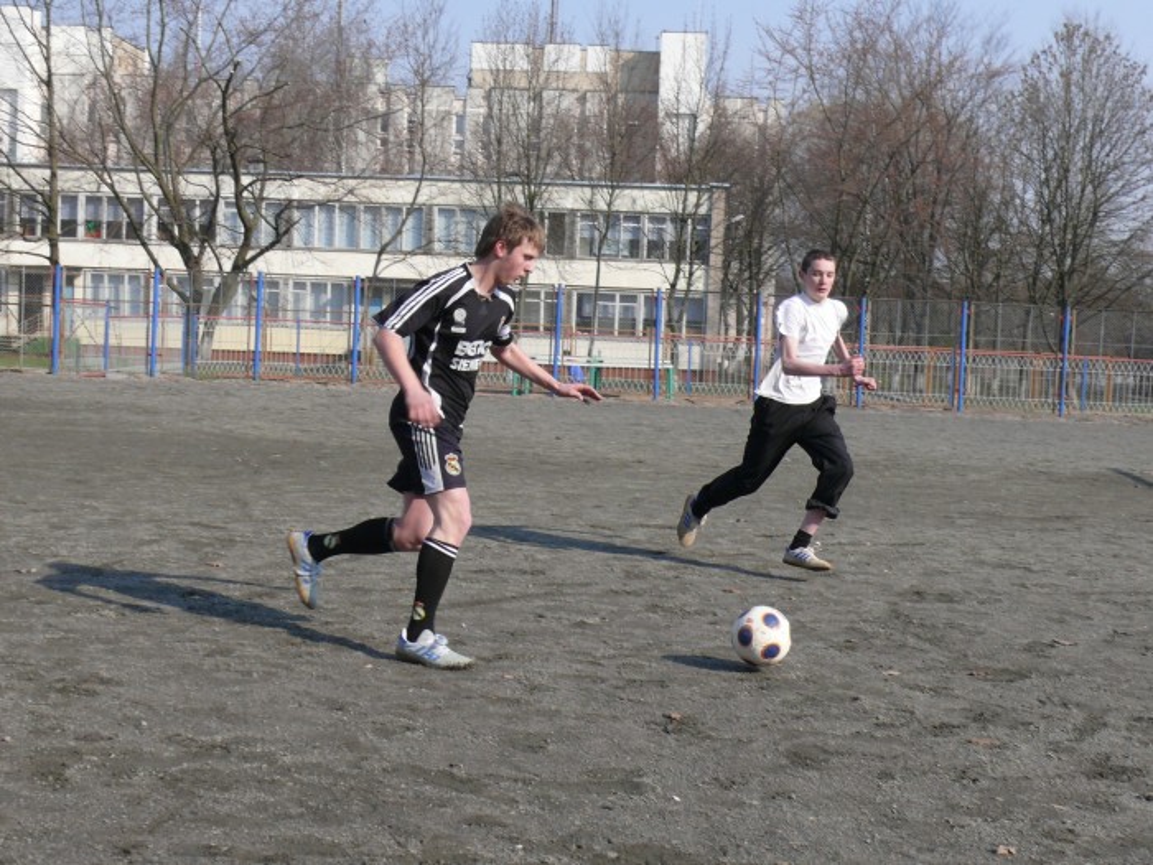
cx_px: 576
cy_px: 432
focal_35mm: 57
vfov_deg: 25.7
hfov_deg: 33.8
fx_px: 1899
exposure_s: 1/400
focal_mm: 9.9
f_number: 5.6
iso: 100
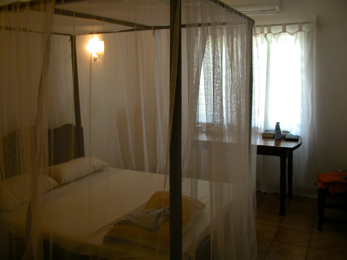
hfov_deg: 54.0
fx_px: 341
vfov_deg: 41.8
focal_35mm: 34
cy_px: 130
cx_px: 174
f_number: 2.8
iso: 100
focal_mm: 8.9
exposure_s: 1/9.4
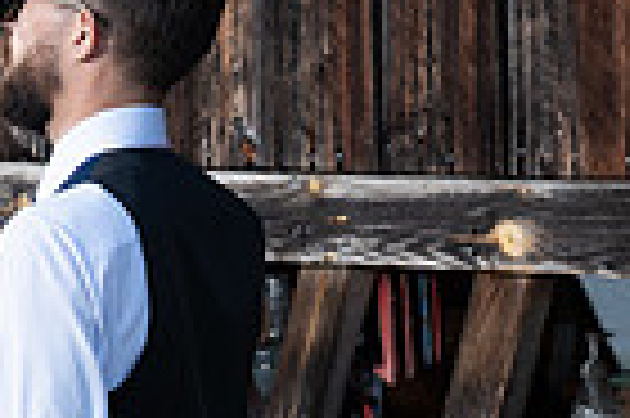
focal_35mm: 415
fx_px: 7254
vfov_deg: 3.3
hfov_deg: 4.9
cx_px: -464
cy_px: 303
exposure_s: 1/125
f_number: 5.6
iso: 320
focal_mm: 100
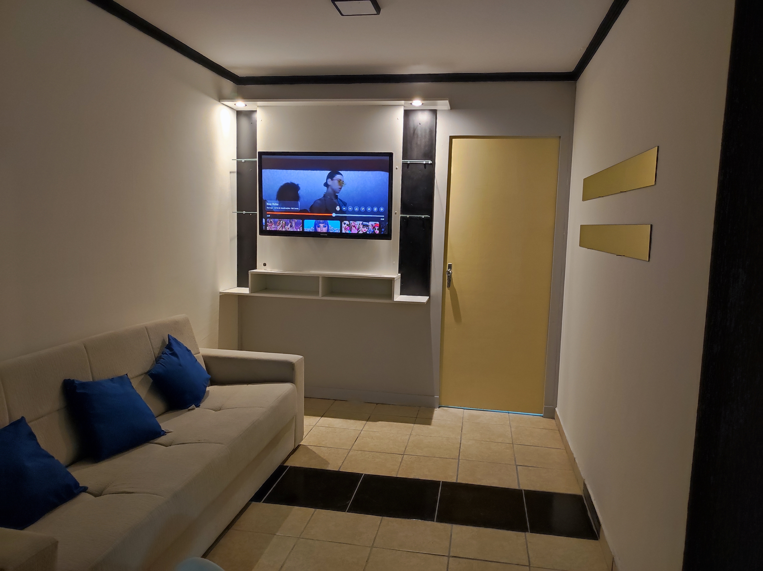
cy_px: 286
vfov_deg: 54.8
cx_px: 382
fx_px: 551
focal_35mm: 25
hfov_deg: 69.4
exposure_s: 1/30
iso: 1310
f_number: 1.79
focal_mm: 4.7
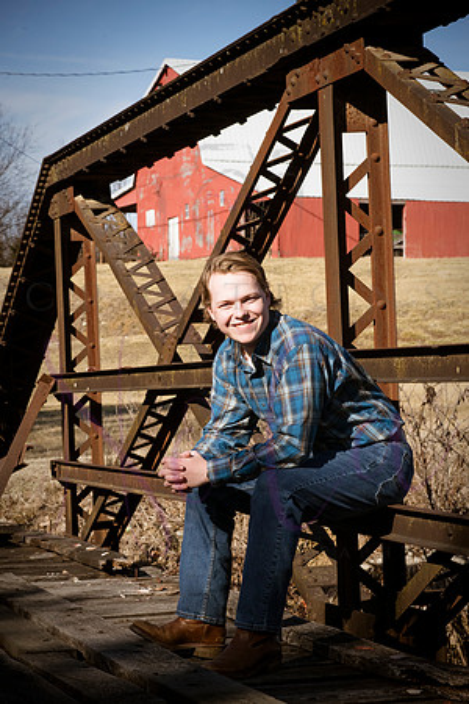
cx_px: 234
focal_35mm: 105
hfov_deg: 13.0
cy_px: 352
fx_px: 2052
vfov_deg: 19.5
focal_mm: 105
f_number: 18
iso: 800
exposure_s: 1/800
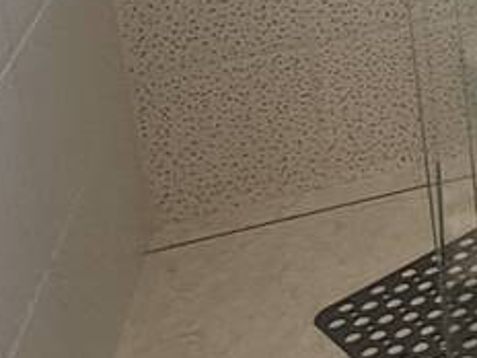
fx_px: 1199
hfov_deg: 16.2
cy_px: -298
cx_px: 1005
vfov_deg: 14.7
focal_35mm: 87
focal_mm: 2.22
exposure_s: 1/99
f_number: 2.2
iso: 200
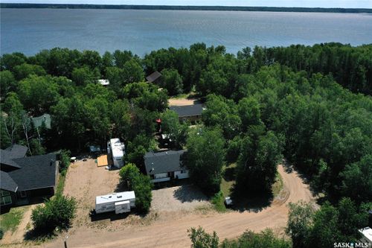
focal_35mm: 28
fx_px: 289
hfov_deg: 65.5
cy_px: 124
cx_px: 186
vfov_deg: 46.4
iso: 100
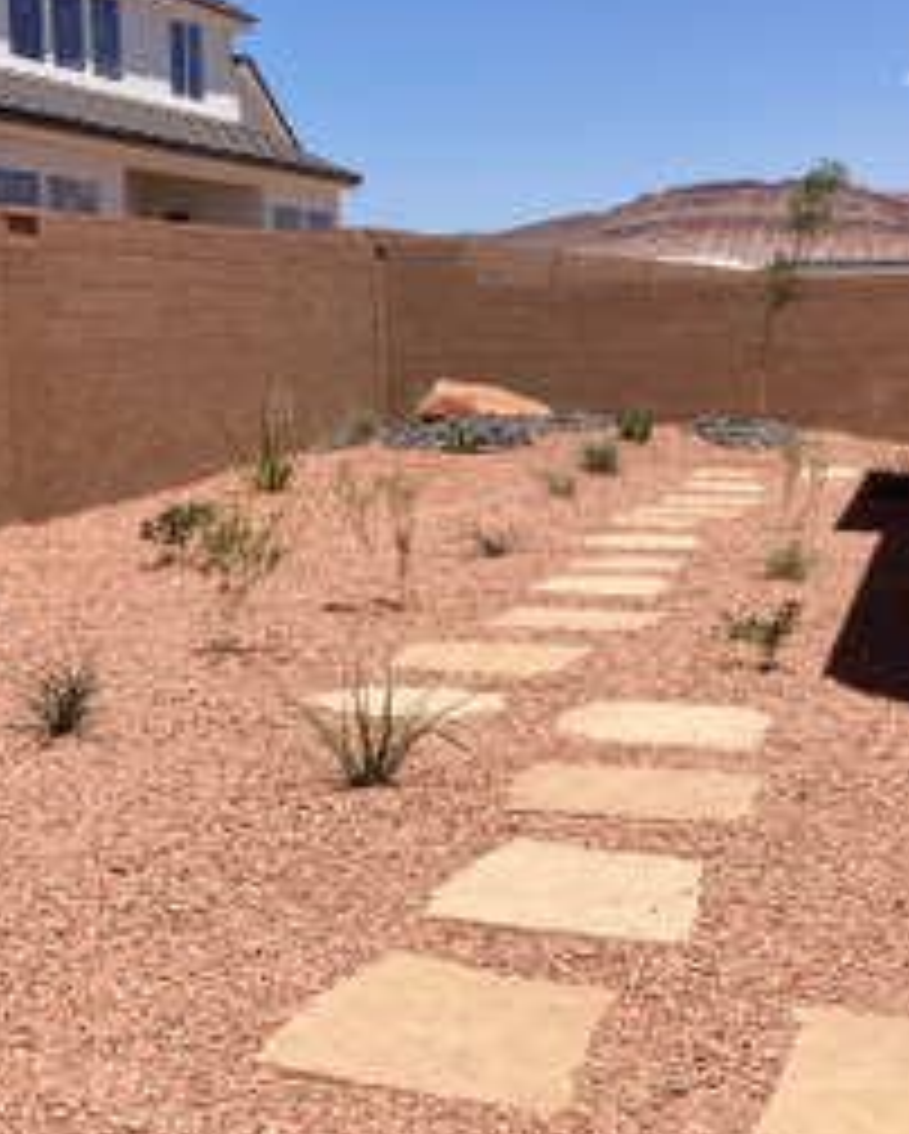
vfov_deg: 35.9
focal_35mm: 52
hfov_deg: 29.2
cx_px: 495
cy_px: 662
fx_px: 1747
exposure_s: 1/3205
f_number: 1.8
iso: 20
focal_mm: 3.99
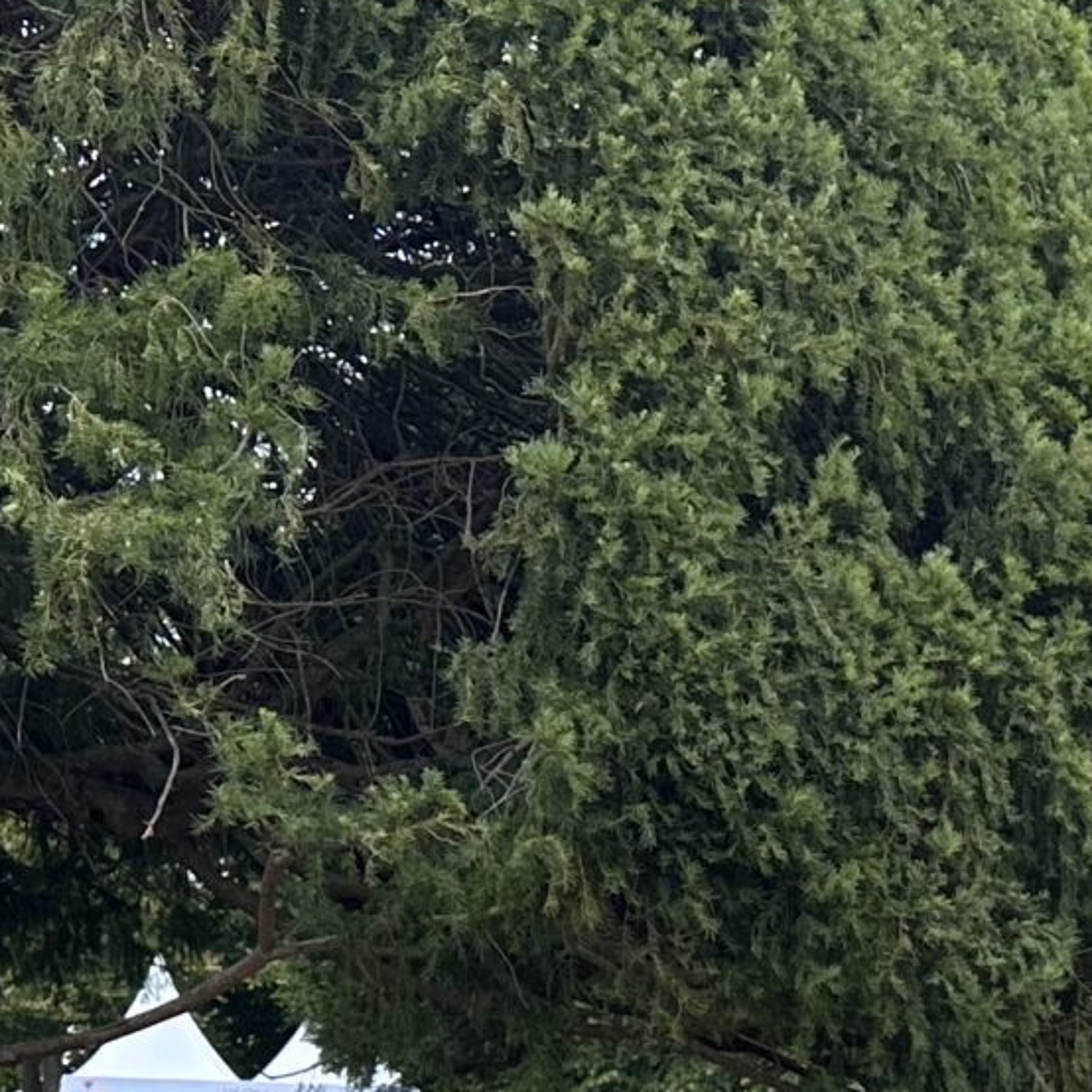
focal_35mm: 98
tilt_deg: -1.2
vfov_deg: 17.1
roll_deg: -1.9
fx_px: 3498
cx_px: 1539
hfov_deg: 16.5
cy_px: 1265
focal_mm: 6.86
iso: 64
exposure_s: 1/208
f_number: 1.78
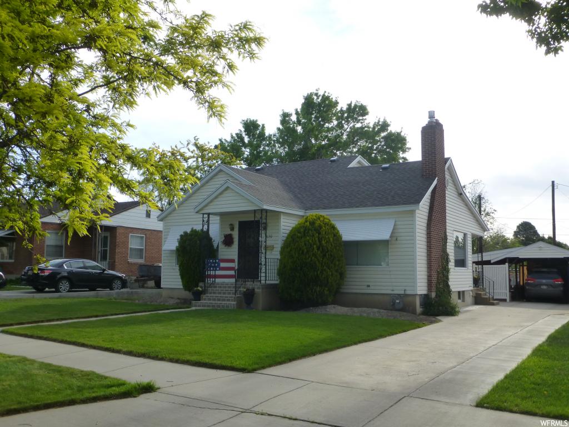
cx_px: 284
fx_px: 559
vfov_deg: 41.8
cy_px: 214
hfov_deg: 54.0
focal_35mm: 34
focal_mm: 6.1
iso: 160
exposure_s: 1/640
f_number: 3.7
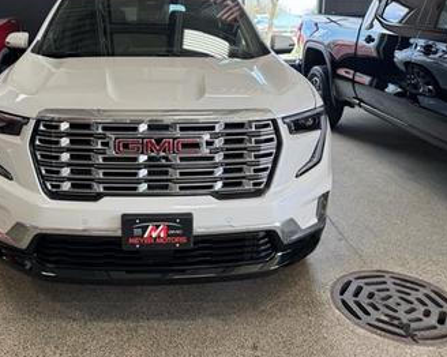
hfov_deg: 49.7
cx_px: 164
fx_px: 476
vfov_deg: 40.5
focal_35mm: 36
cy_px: 113
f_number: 1.78
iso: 64
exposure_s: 1/120
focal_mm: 6.76
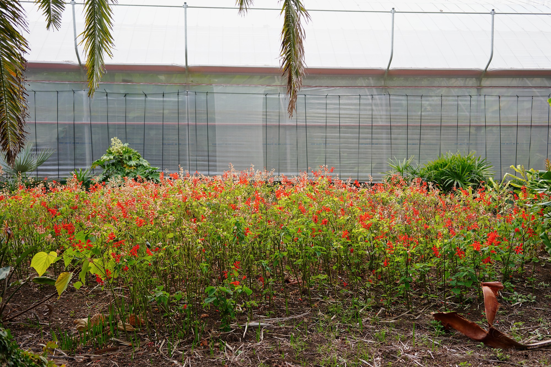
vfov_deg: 37.9
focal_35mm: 35
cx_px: 276
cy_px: 184
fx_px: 536
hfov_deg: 54.4
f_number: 3.5
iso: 200
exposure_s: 1/100
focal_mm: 35
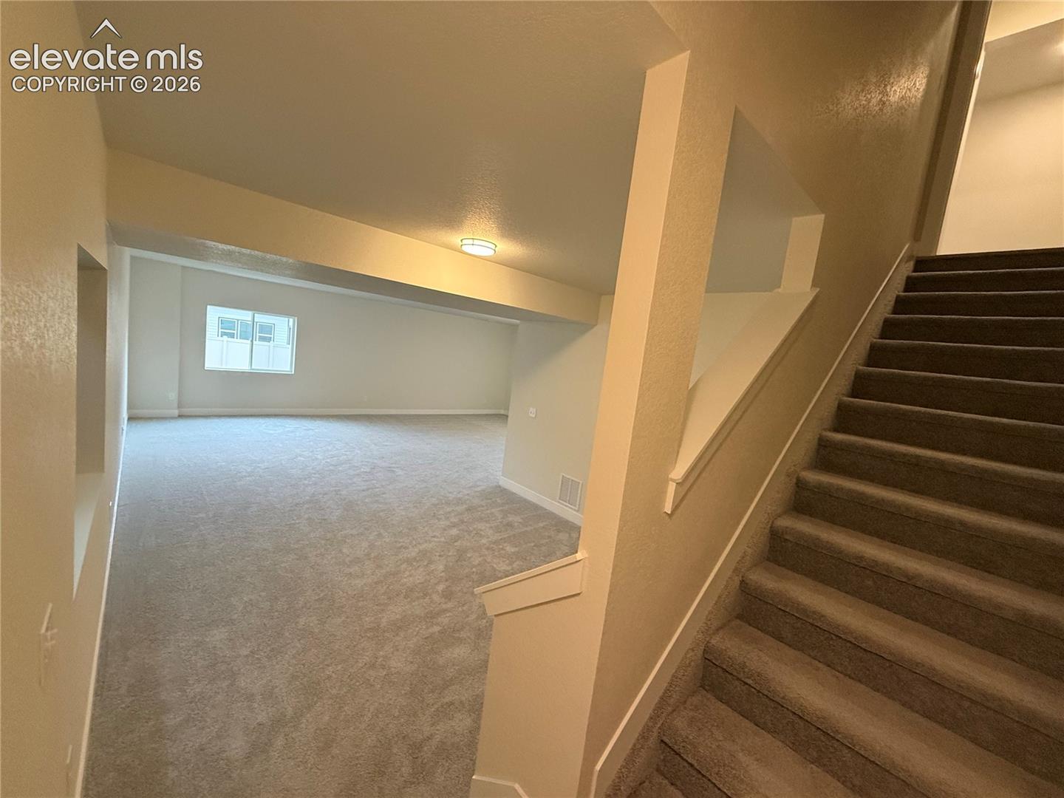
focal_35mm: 14
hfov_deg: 102.1
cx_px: 532
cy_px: 399
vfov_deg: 85.7
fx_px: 430
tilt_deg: -5.4
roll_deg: -6.8
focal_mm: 2.22
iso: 640
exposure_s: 1/120
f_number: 2.2
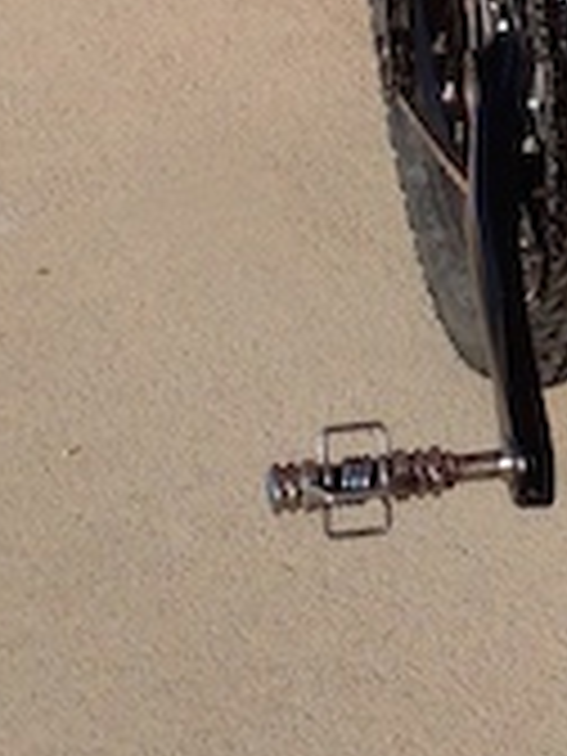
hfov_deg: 7.1
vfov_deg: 9.7
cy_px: -108
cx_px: 1152
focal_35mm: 201
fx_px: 4390
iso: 50
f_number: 2.4
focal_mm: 4.12
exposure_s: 1/1869
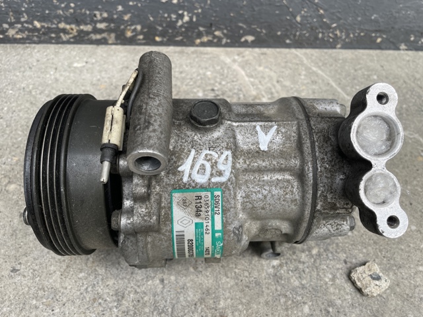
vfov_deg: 53.0
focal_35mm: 26
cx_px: 212
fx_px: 317
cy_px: 158
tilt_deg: -48.8
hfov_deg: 67.3
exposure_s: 1/311
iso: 32
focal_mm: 4.2
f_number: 1.6
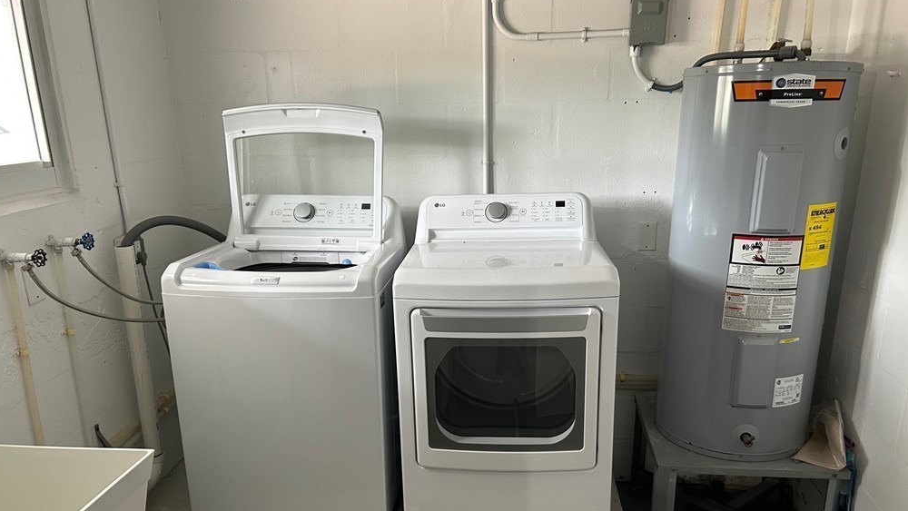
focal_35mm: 29
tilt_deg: -17.8
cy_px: 323
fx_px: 698
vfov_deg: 39.9
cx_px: 454
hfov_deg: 66.1
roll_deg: -0.1
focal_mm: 5.7
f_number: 1.5
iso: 200
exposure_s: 1/60
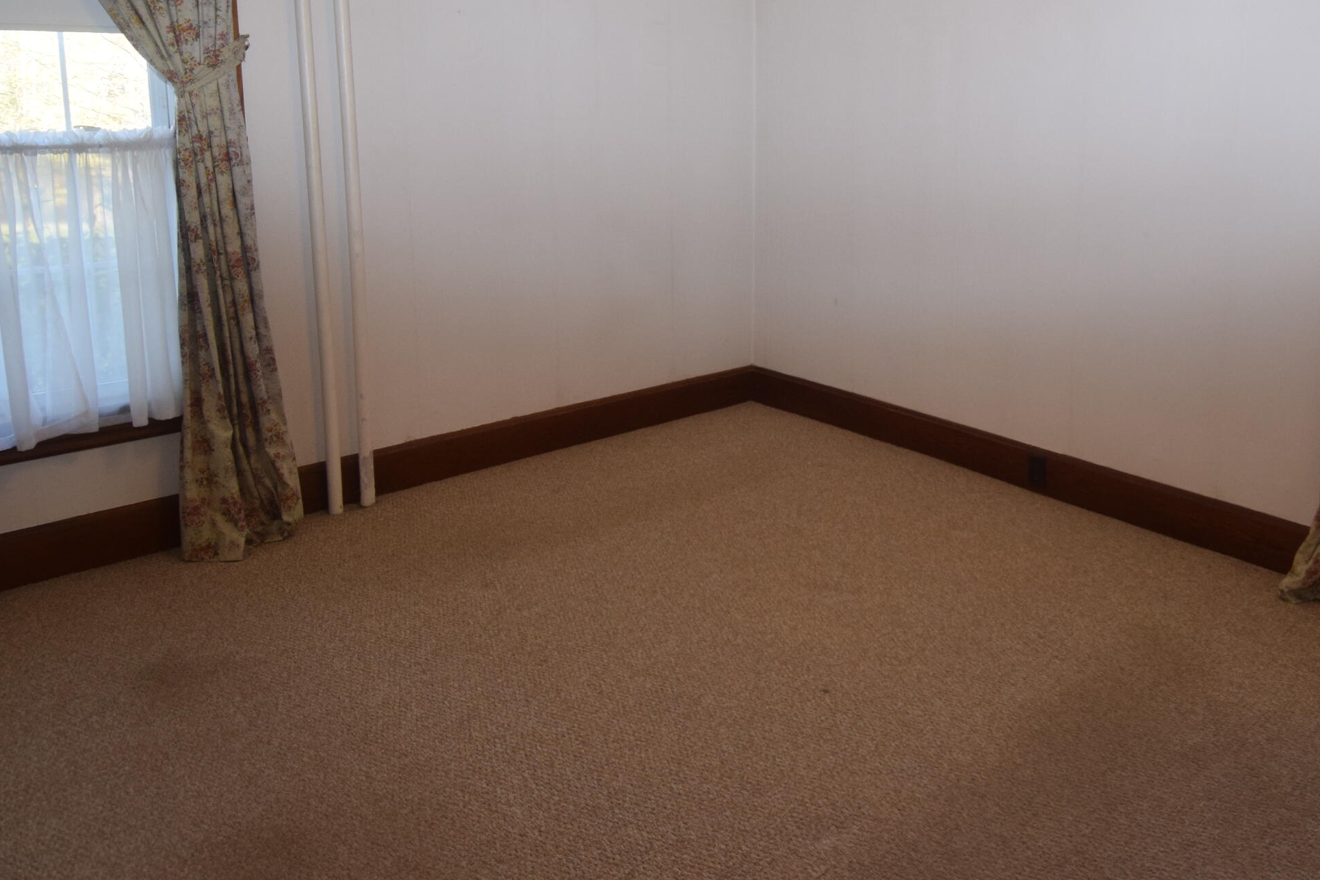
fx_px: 1027
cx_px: 855
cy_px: 259
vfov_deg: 45.3
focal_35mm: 28
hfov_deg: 64.2
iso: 640
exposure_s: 1/125
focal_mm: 12
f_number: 5.6
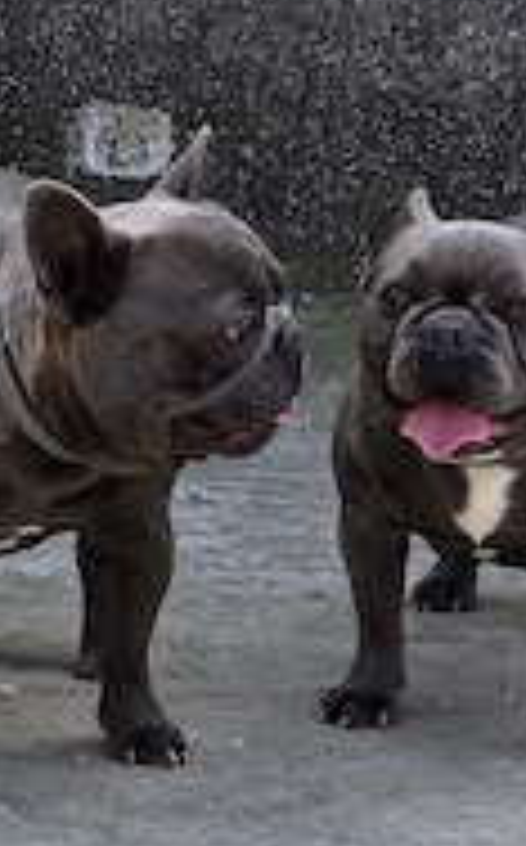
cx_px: 90
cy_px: 612
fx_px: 3589
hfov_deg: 8.4
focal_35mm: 156
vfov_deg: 13.4
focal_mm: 7.9
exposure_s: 1/1000
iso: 50
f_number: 2.4
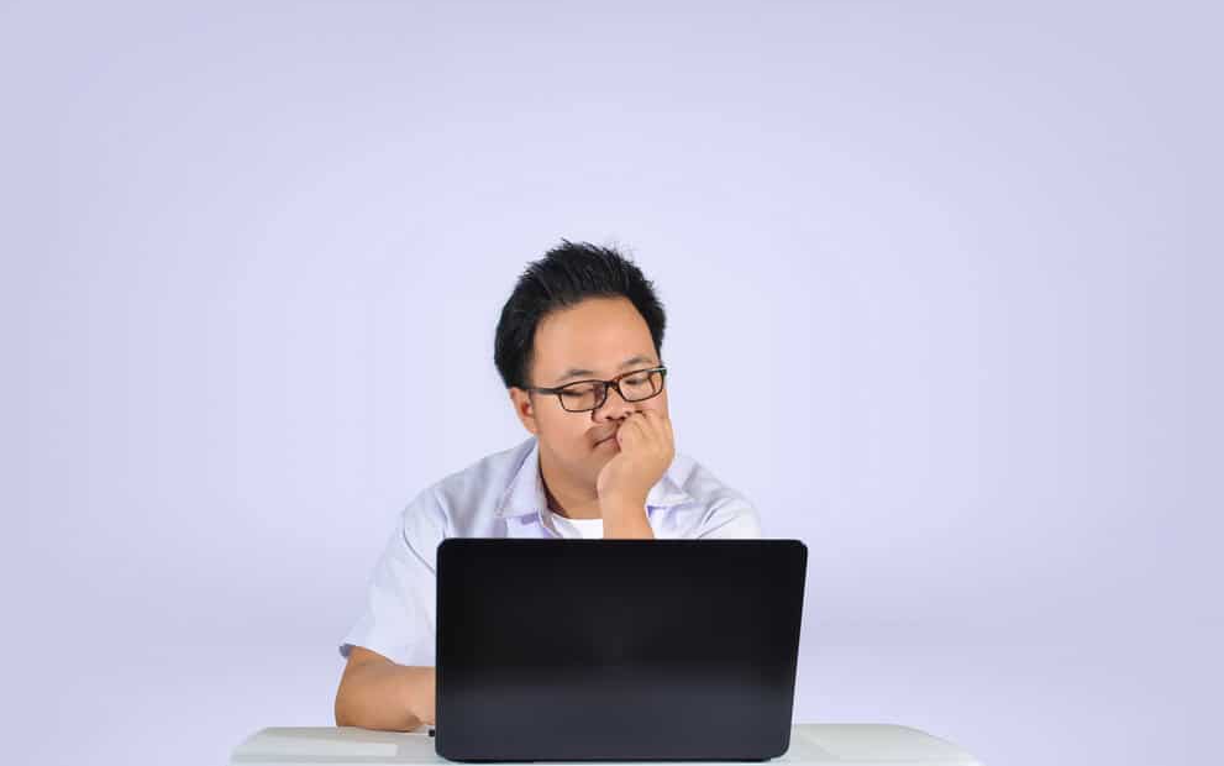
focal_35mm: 77
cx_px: 608
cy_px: 384
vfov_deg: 17.0
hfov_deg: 26.8
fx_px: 2569
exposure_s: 1/125
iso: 200
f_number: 5
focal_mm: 50
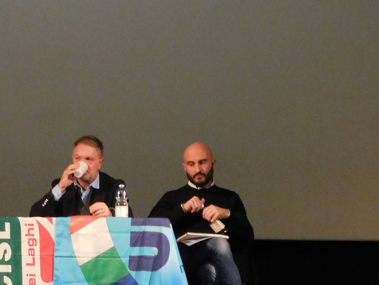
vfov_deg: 13.4
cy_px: 289
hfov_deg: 17.5
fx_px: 1194
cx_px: -28
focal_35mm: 109
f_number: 3.7
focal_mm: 8
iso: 800
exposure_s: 1/6
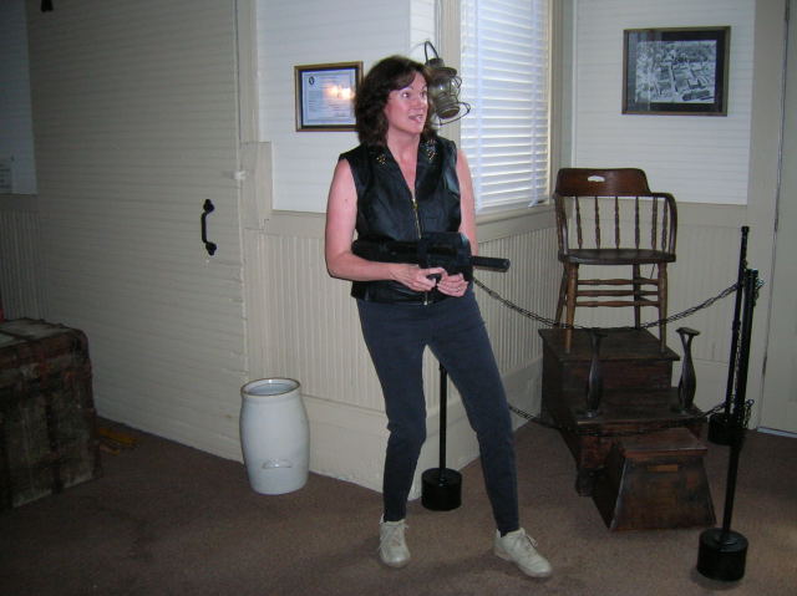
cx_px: 398
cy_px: 298
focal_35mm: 34
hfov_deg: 54.0
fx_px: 782
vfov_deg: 41.7
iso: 153
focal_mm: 5.7
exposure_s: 1/60.1
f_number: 2.9
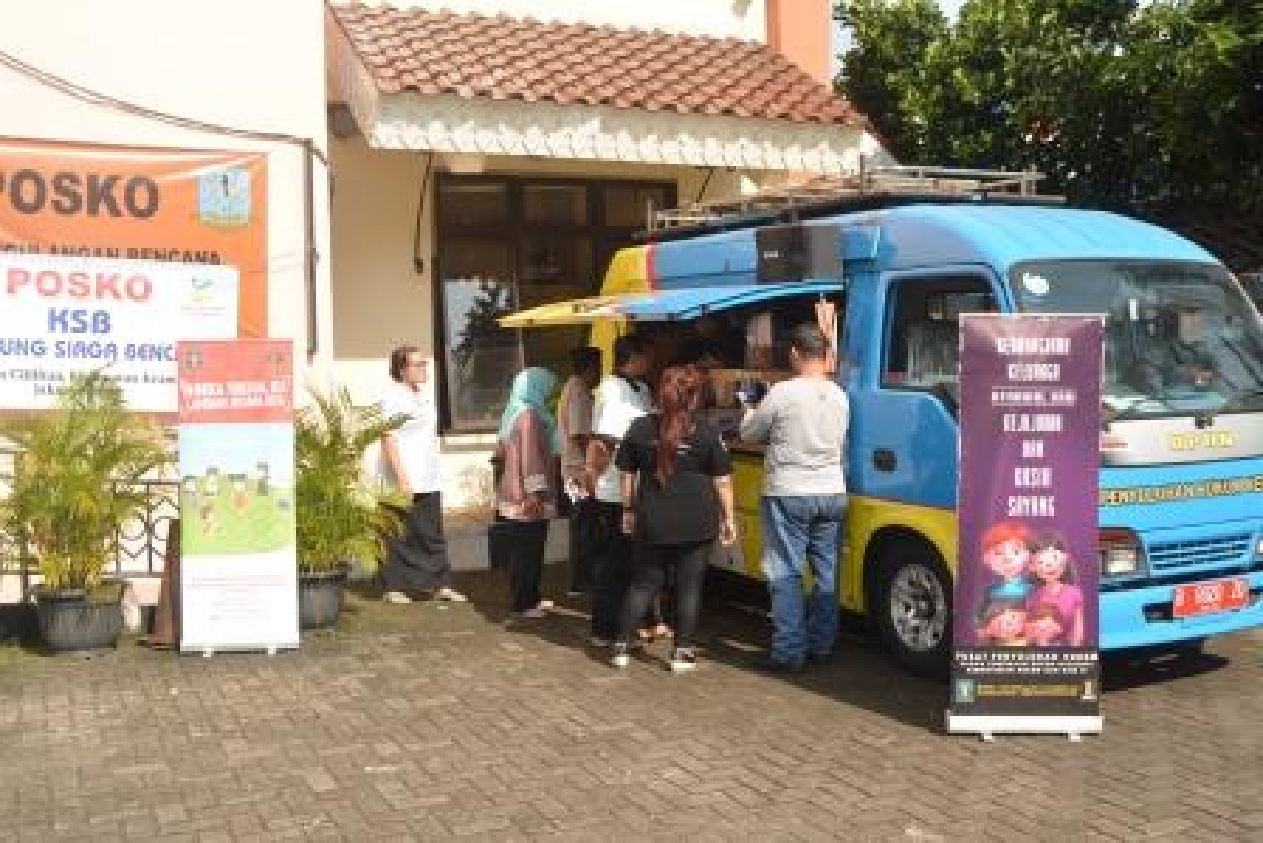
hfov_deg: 53.1
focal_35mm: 36
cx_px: 632
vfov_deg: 36.9
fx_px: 1263
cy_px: 422
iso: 100
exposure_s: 1/200
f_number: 8
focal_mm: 24
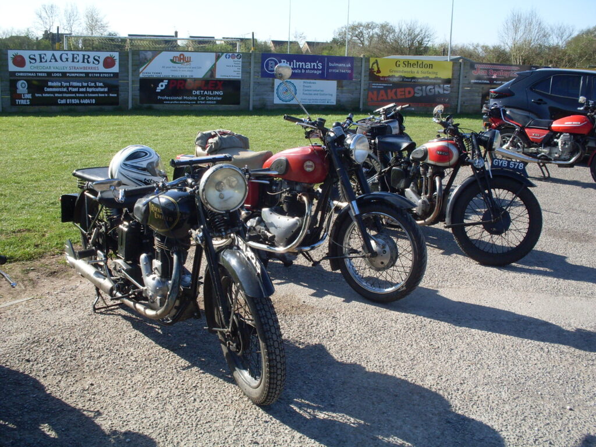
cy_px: 224
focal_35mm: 38
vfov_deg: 37.7
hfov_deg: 49.0
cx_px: 298
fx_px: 654
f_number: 8.4
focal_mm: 6.3
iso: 80
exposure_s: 1/125
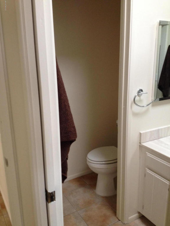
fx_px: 229
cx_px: 85
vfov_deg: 52.6
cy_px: 113
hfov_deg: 40.7
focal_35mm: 35
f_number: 2.4
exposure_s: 1/20
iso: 200
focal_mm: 4.28
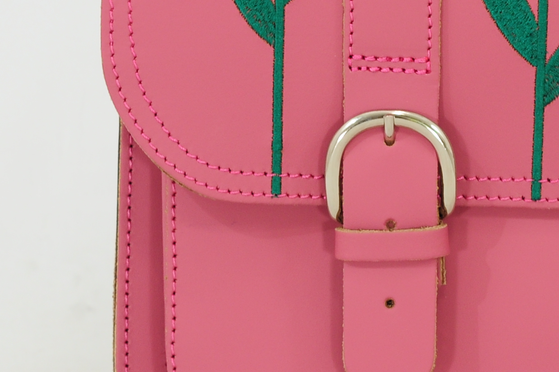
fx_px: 3862
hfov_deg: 8.2
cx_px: 613
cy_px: 52
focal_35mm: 249
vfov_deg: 5.5
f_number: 9
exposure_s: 1/25
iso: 200
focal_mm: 48
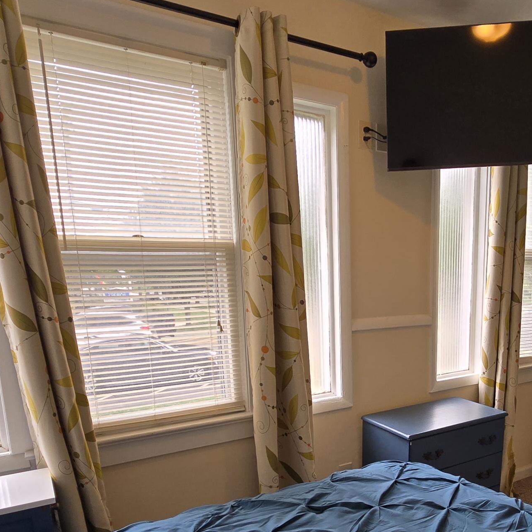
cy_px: 374
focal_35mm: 27
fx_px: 469
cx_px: 357
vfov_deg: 57.1
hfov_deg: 57.7
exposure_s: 1/120
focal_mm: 2.2
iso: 64
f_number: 2.2
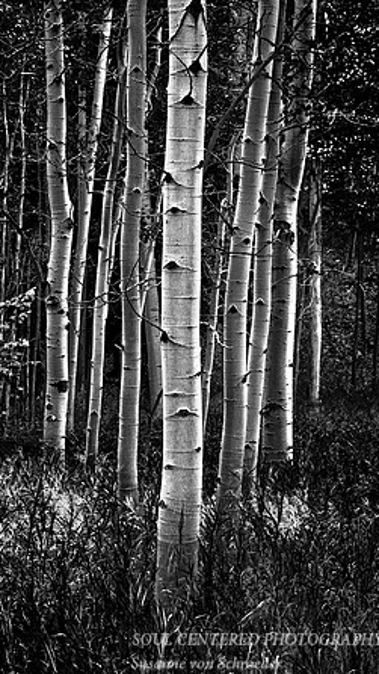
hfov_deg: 12.7
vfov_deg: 22.5
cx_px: 167
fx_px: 1697
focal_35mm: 95
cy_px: 339
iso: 200
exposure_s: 1/20
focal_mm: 60
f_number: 16
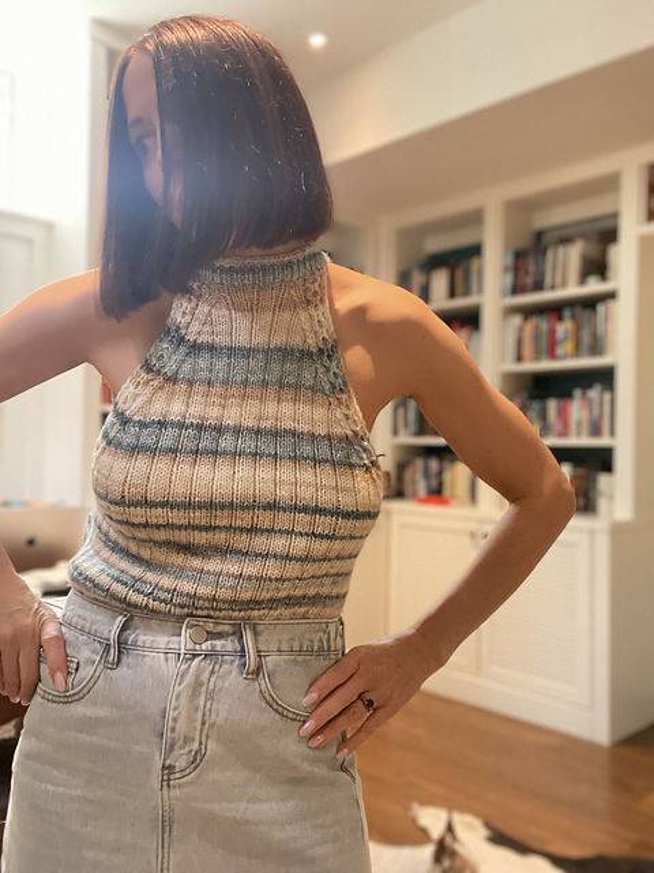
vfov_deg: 60.0
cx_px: 327
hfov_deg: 46.8
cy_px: 436
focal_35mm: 30
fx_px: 756
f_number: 2.2
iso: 320
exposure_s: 1/40
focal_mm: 2.71
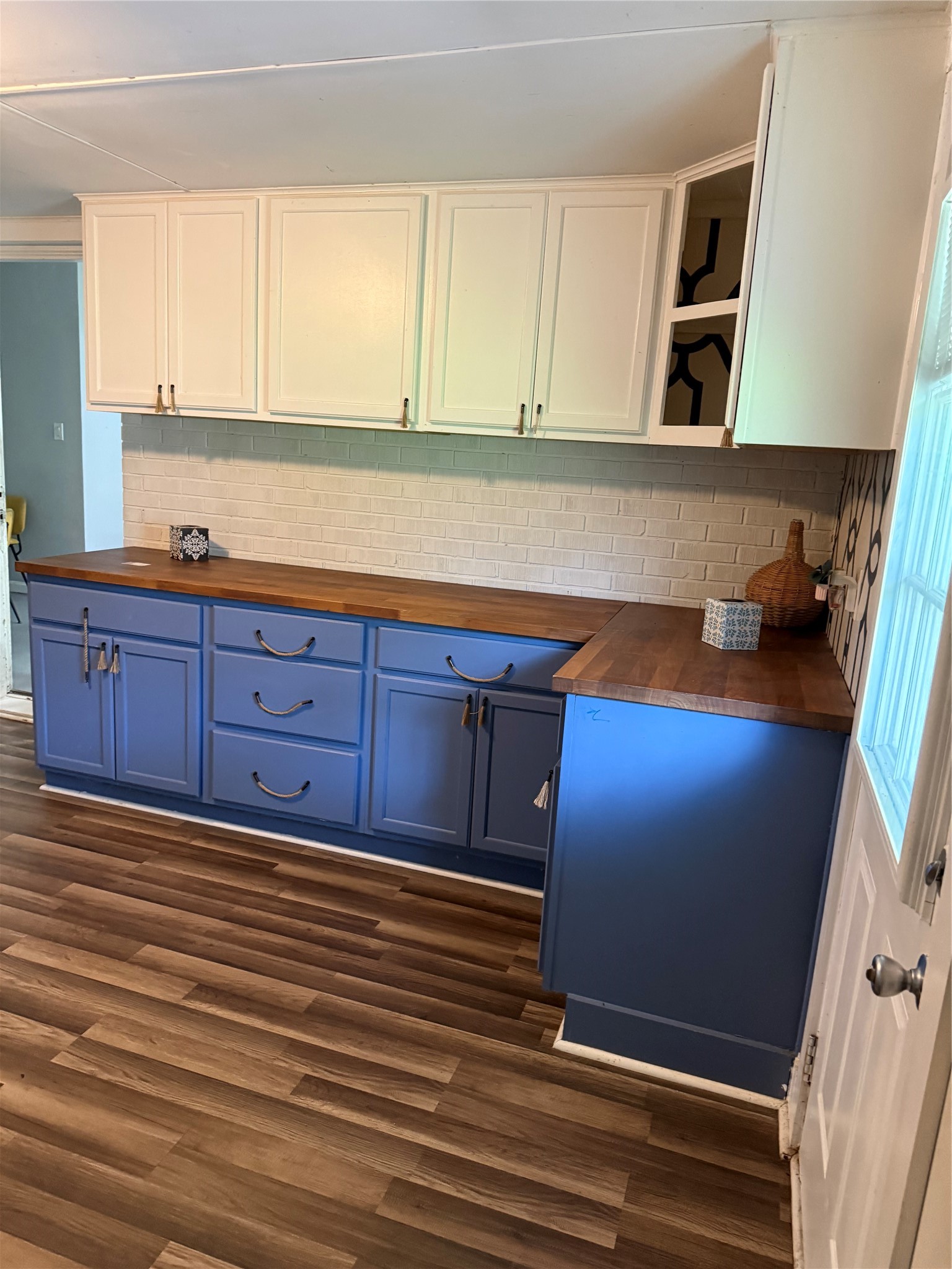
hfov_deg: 56.8
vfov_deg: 71.6
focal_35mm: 24
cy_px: 634
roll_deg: -3.0
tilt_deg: -10.1
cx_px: 476
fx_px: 880
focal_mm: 6.76
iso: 500
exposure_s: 1/60
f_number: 1.78
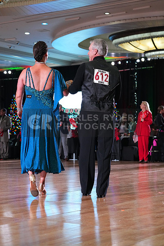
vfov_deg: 27.0
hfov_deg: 18.2
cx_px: 82
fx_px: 512
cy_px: 123
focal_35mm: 75
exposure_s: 1/400
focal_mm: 75
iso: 6400
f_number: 5
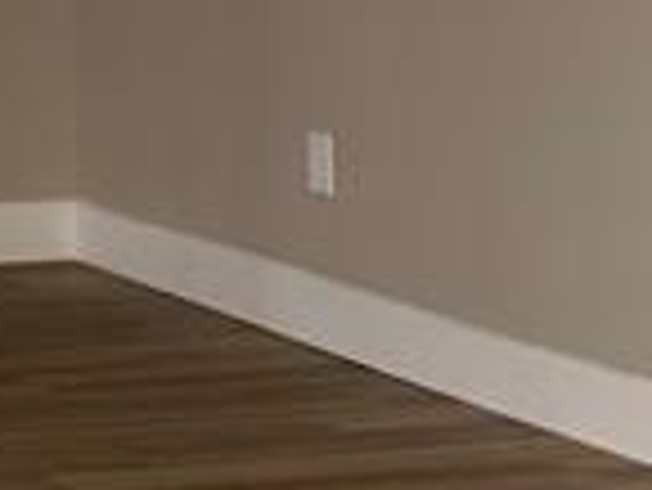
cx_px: -1111
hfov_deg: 9.7
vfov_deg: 8.5
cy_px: -301
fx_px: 3186
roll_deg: +3.0
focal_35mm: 169
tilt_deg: -0.1
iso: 250
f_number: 1.78
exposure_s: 1/60
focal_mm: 6.76
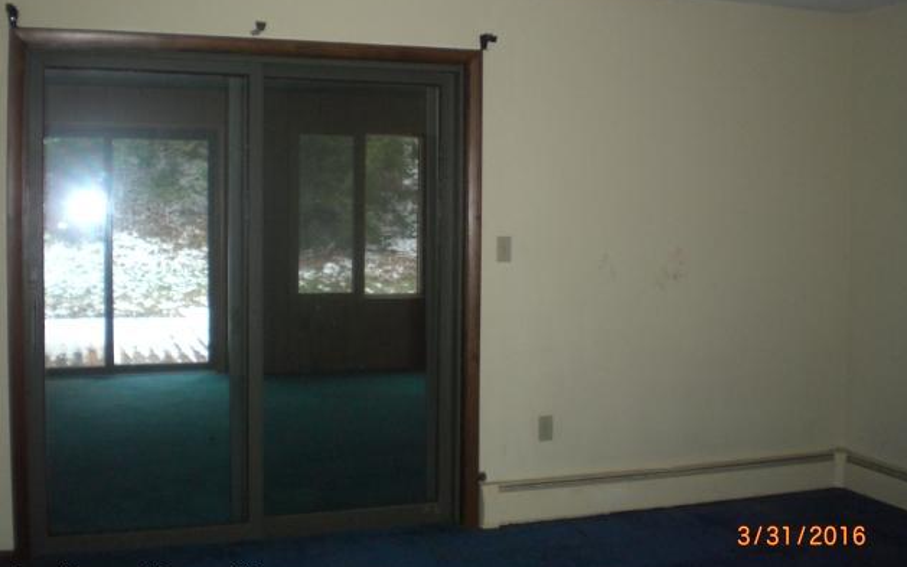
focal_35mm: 41
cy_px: 260
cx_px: 460
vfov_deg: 31.2
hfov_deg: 48.2
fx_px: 1013
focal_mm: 6.3
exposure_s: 1/60
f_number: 3.1
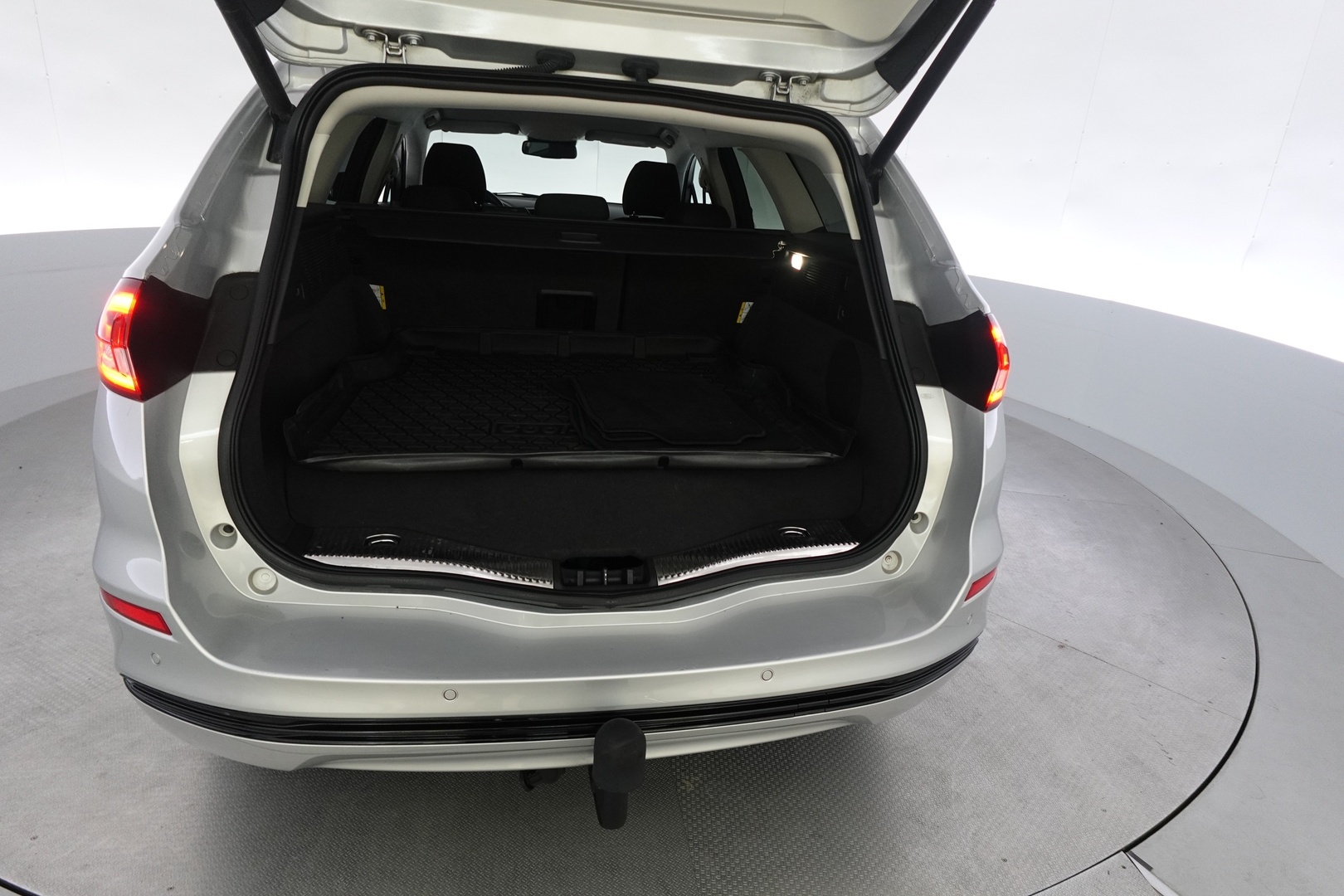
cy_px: 448
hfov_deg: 84.0
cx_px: 672
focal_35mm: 20
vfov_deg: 61.9
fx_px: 747
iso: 500
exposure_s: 1/80
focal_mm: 7.6
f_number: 2
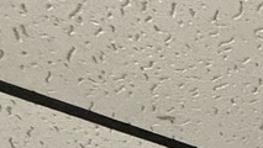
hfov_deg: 17.0
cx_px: 479
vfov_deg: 7.3
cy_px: 638
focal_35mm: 103
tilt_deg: -4.8
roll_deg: +5.2
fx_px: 719
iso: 800
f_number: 2.2
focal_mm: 2.22
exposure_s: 1/60
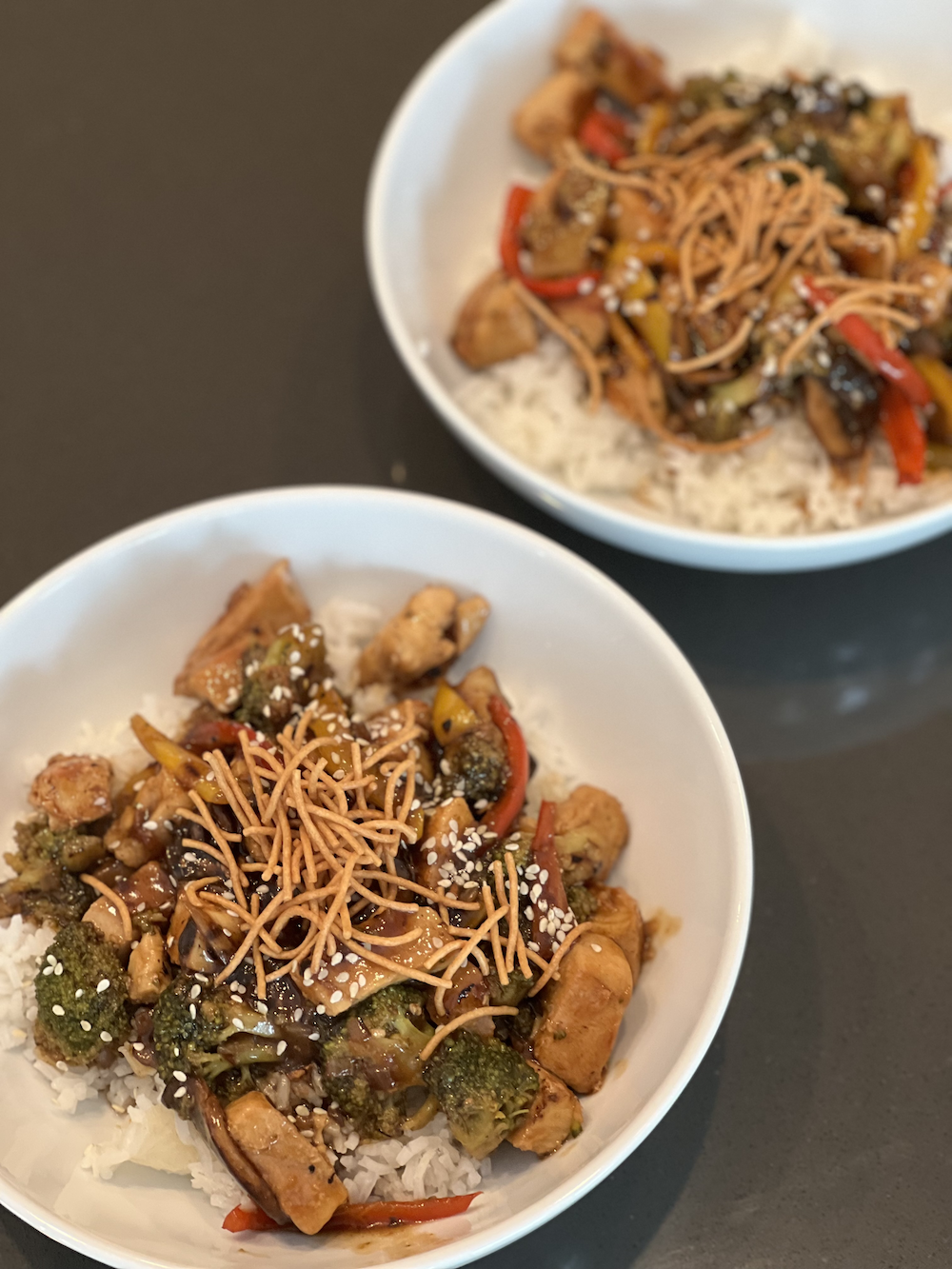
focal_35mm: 77
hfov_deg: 19.1
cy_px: 634
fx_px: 2823
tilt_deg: -58.4
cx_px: 476
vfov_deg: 25.3
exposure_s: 1/40
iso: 200
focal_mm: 9
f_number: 2.8
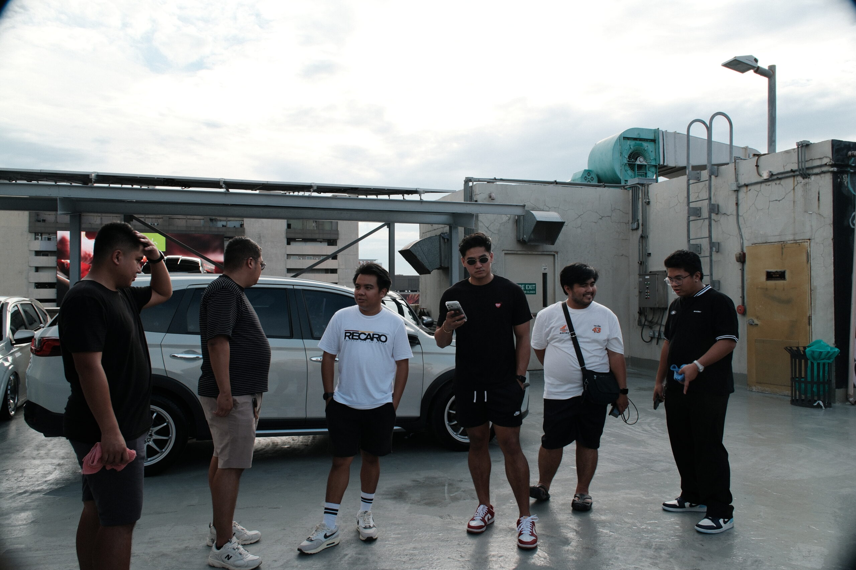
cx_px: 428
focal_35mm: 27
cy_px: 285
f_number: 6.4
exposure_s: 1/170
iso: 320
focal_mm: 18
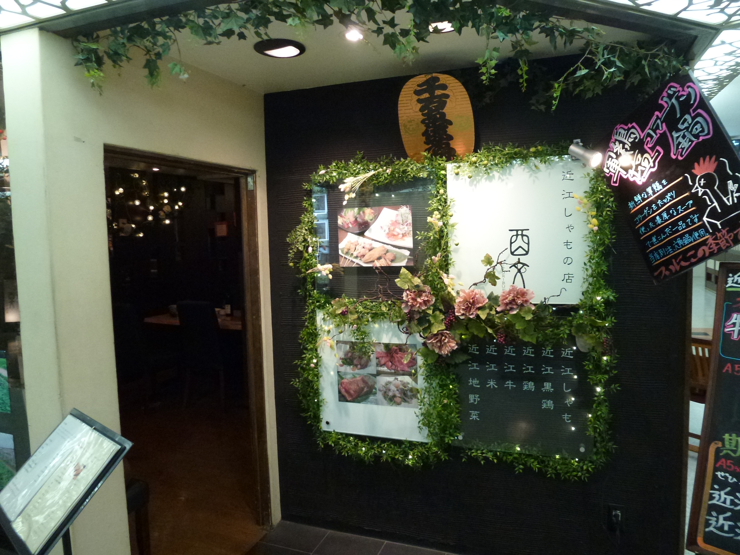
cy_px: 278
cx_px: 370
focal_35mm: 24
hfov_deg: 71.6
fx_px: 513
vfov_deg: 56.8
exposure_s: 1/25
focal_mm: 4.3
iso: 400
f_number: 3.3
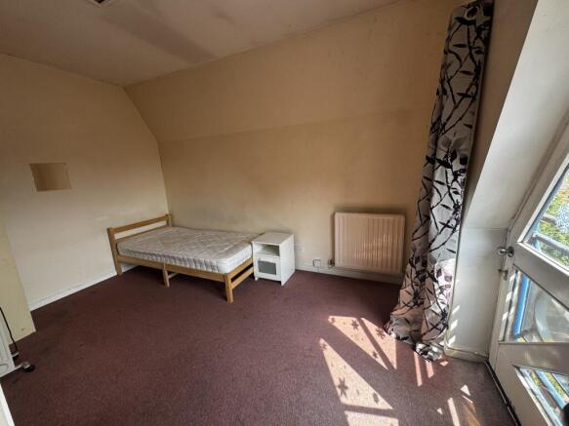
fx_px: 230
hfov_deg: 102.1
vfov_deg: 85.7
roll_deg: +3.5
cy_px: 213
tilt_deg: -11.6
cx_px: 284
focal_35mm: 14
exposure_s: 1/99
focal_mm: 2.22
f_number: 2.2
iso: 64
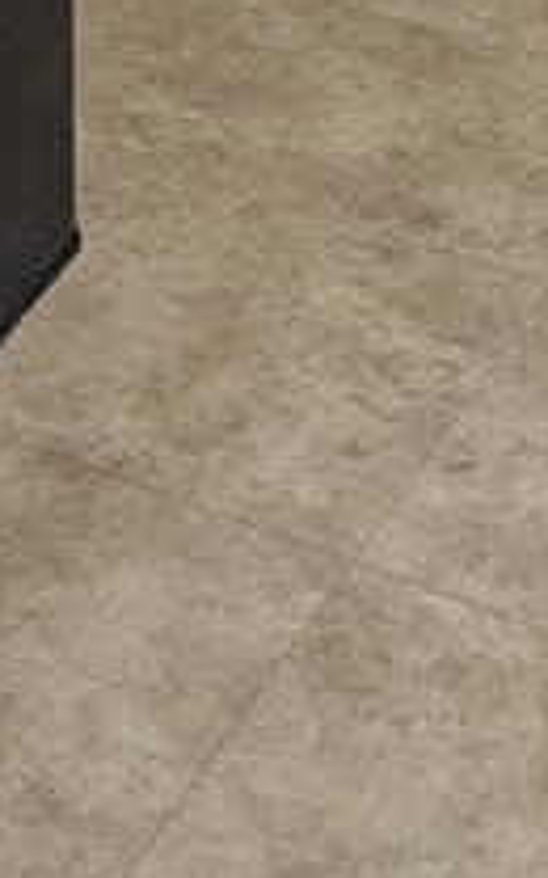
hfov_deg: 14.5
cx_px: 325
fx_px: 2151
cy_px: -456
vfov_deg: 19.8
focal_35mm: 90
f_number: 1.7
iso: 320
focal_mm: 6.3
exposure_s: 1/170
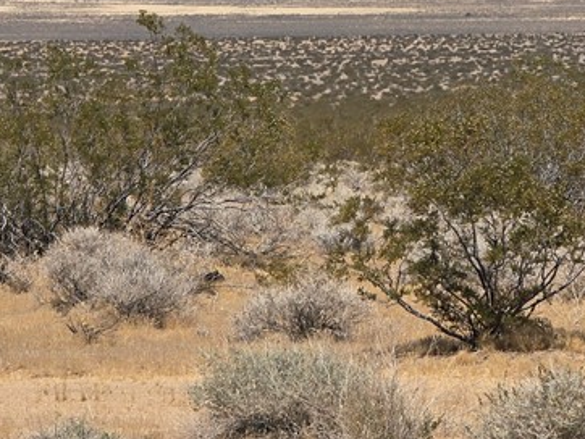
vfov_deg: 4.6
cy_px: -26
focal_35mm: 325
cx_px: 516
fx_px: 5496
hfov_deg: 6.1
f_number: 3.4
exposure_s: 1/2812
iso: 64
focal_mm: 18.6
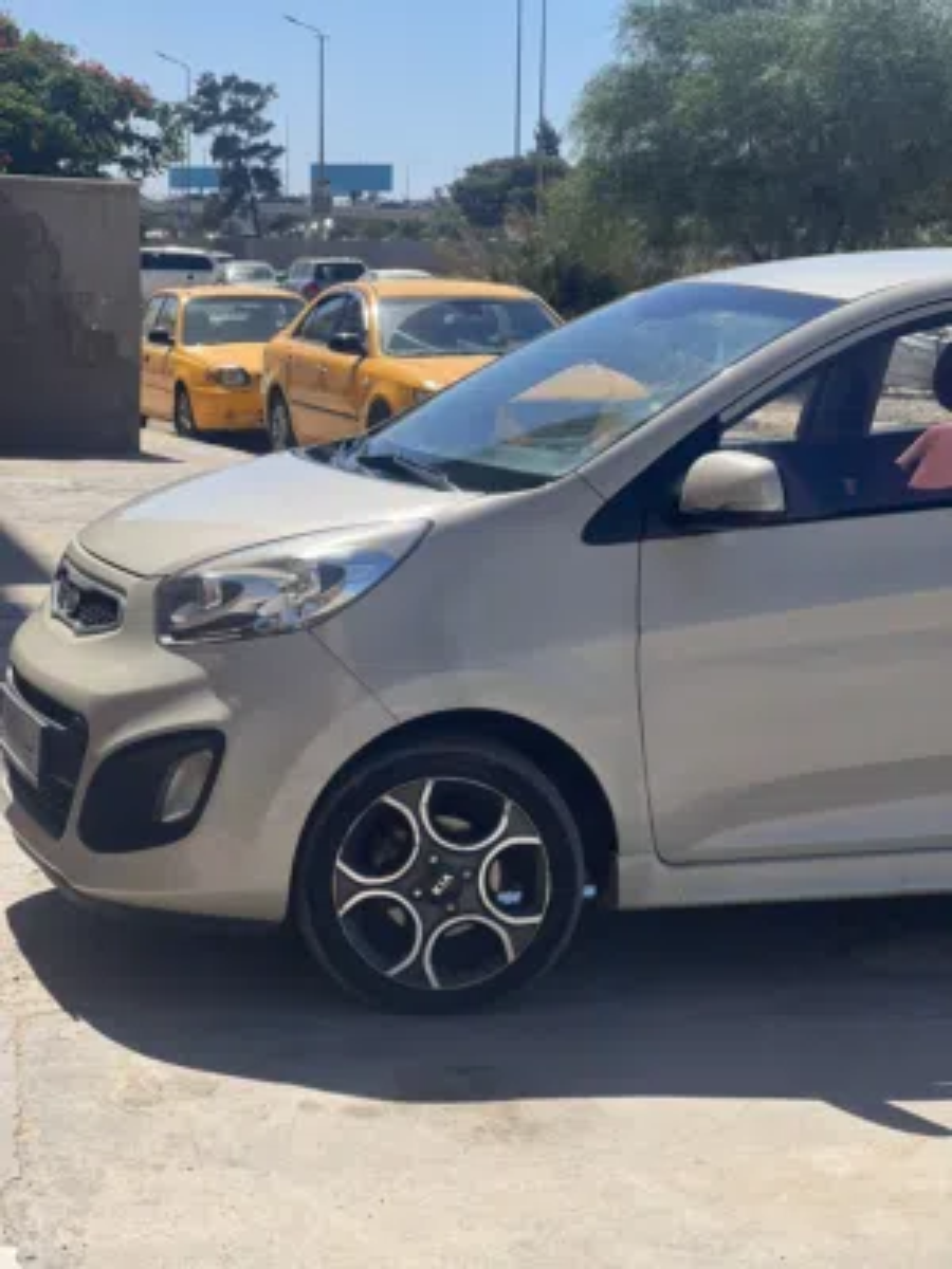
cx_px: 476
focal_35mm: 77
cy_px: 634
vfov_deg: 25.3
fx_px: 2824
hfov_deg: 19.1
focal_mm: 9
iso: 32
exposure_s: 1/690
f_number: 2.8
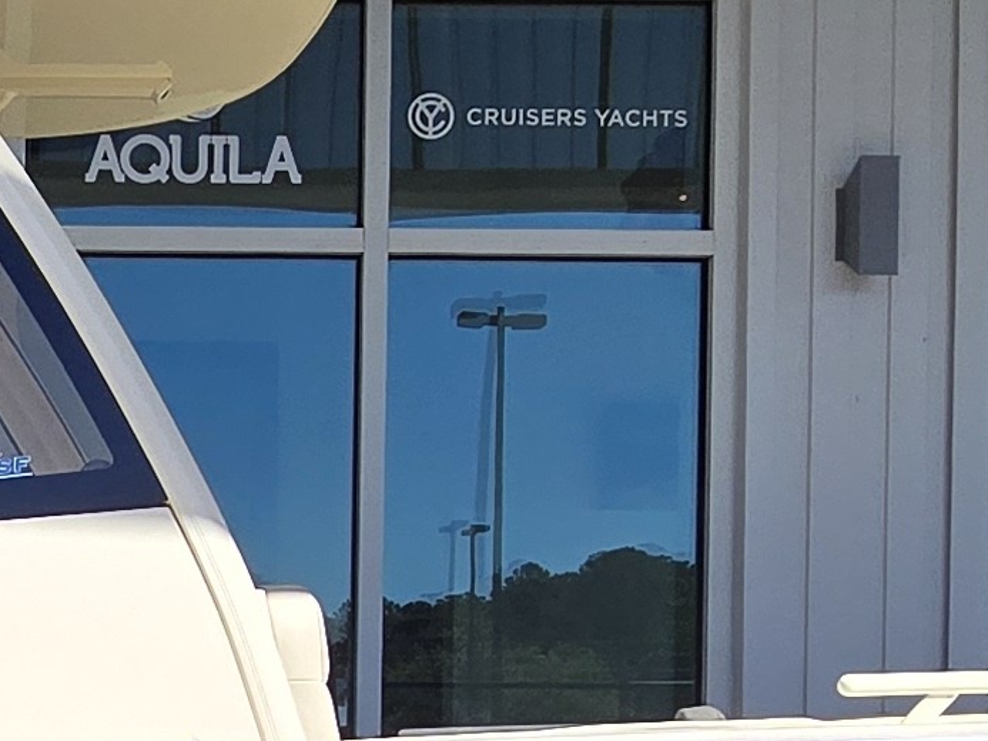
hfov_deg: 23.8
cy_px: 782
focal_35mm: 75
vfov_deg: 19.0
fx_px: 2141
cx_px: -185
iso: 50
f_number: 2.2
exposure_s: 1/2436
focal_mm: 2.2
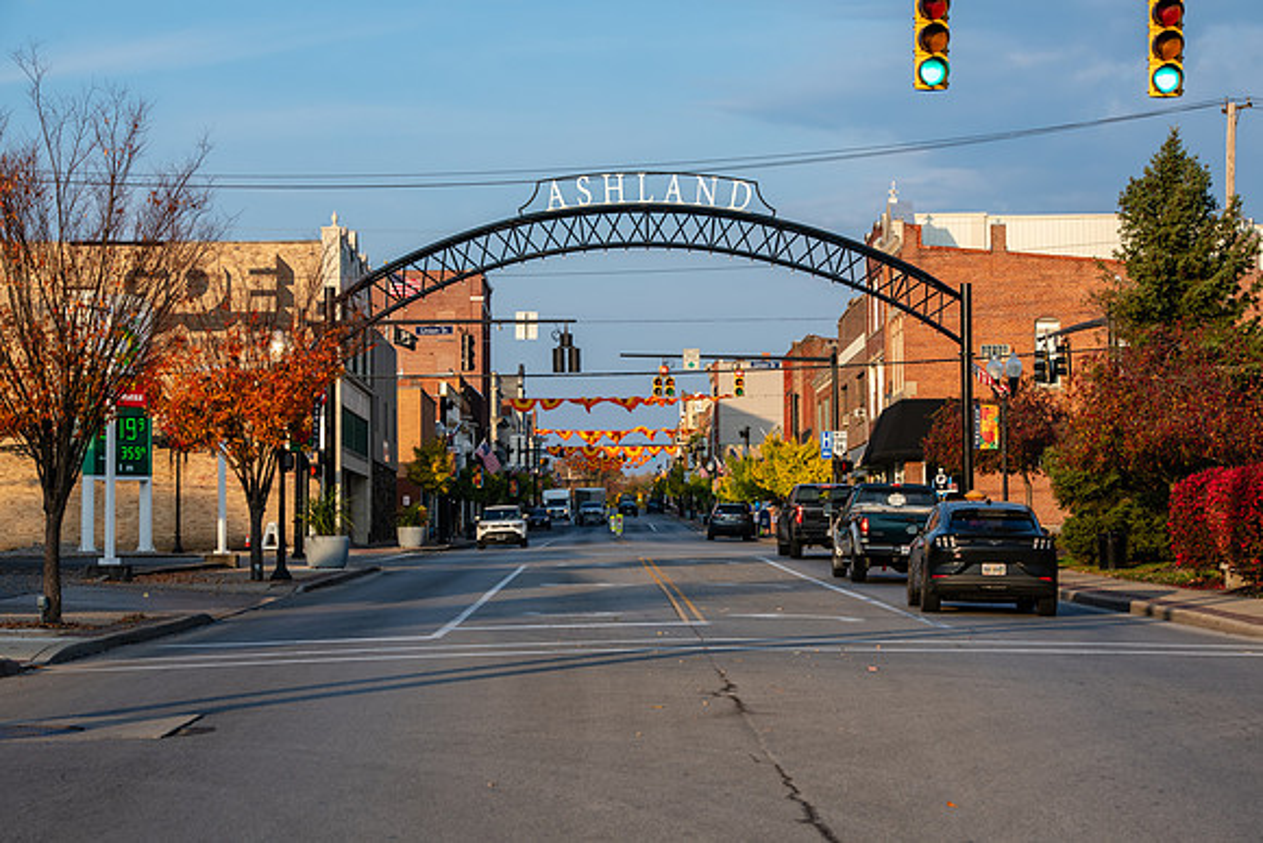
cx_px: 632
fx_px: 3334
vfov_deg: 14.4
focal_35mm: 95
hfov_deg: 21.5
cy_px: 422
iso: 200
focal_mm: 95
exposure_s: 1/250
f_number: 8
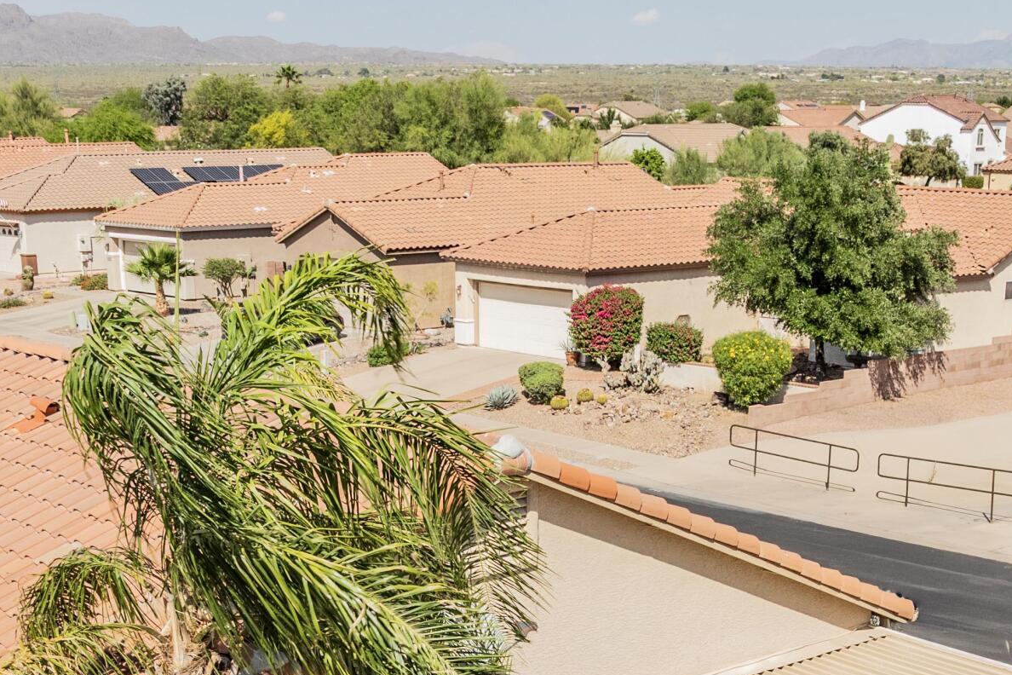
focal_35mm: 63
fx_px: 1771
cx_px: 527
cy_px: 772
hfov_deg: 31.9
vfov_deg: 20.4
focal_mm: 12.29
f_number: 2.8
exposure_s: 1/50
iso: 200
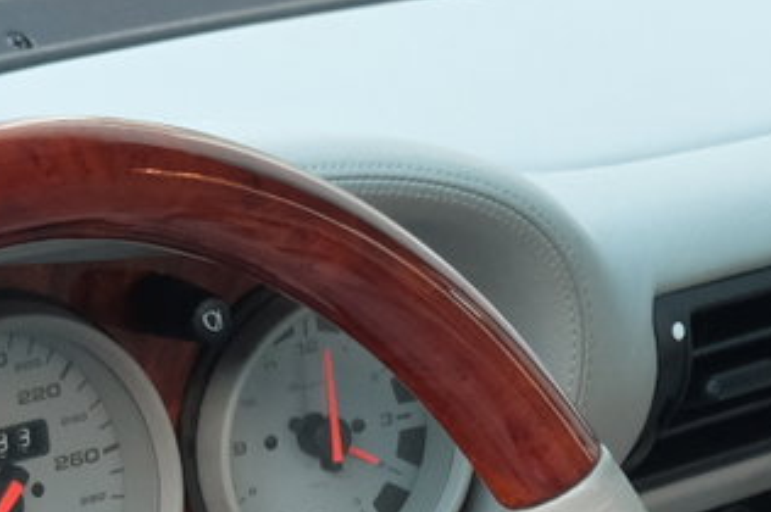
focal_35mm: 268
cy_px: 1180
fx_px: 5734
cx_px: 837
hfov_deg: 7.6
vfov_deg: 5.0
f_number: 4.5
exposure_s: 1/60
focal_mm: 31.5
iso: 640
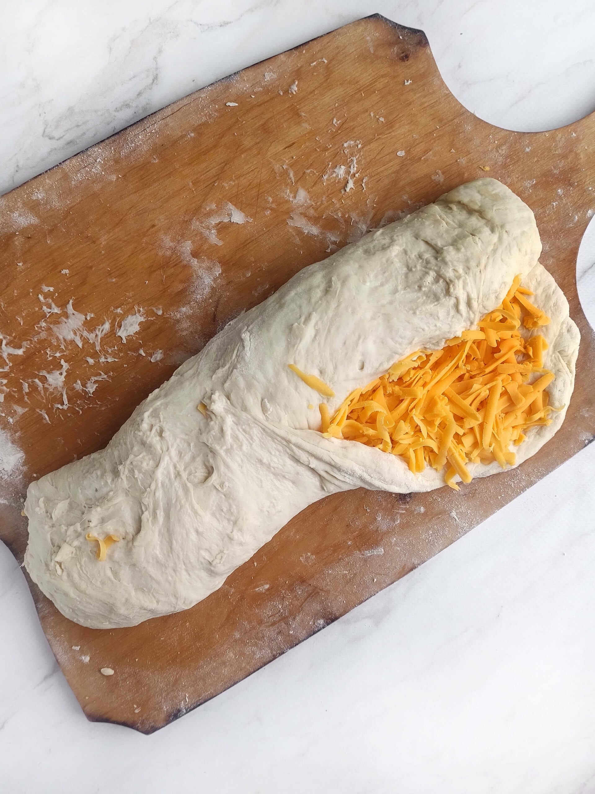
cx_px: 298
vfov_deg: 69.4
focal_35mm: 25
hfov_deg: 54.9
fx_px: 573
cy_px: 397
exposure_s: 1/120
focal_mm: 5.4
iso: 56
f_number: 1.9
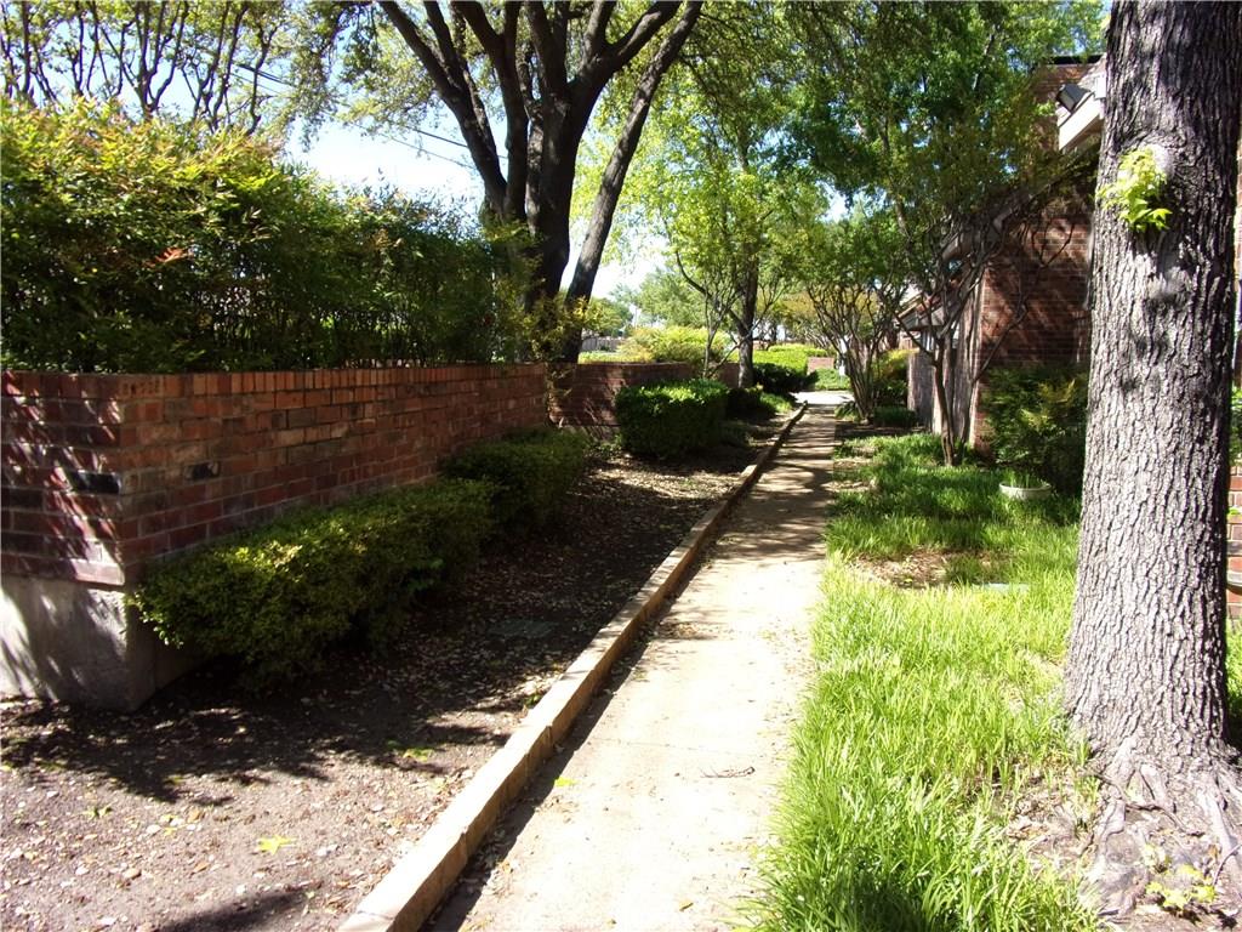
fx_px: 861
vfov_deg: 56.8
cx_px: 621
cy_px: 466
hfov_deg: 71.6
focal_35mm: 24
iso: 80
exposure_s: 1/320
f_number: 3.3
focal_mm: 4.3
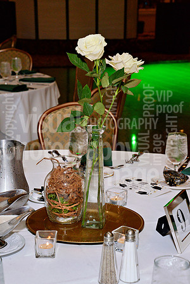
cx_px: 95
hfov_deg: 16.1
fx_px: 673
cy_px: 142
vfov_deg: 23.9
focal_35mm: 85
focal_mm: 85
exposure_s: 1/125
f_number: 11
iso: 2500
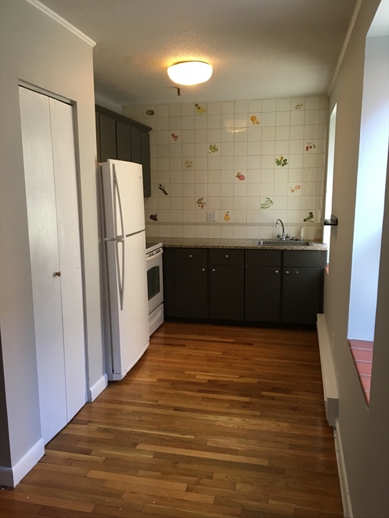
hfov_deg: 48.2
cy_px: 259
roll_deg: +1.1
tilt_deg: -10.4
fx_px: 435
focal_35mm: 29
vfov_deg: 61.7
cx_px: 194
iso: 100
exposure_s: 1/30
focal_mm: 4.15
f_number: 2.2
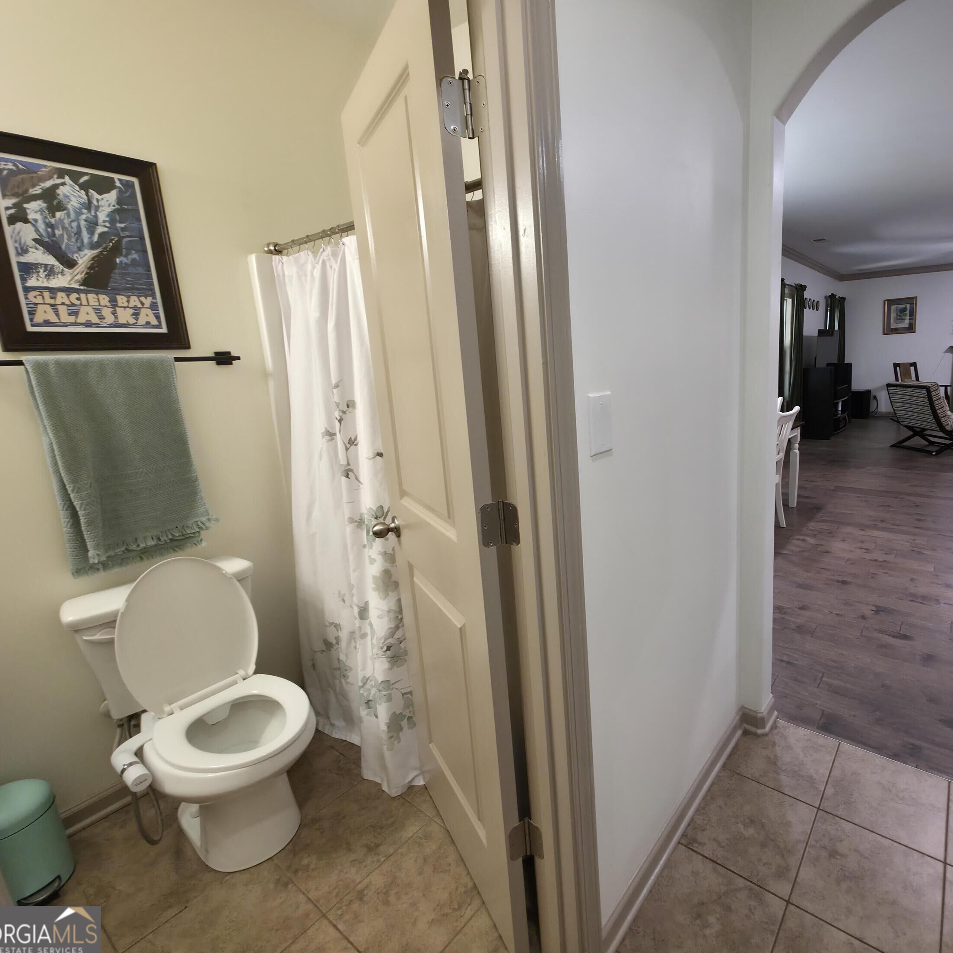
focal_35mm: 16
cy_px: 458
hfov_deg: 85.1
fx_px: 498
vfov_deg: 87.4
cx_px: 616
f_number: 1.9
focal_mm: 2.2
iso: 100
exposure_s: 1/40
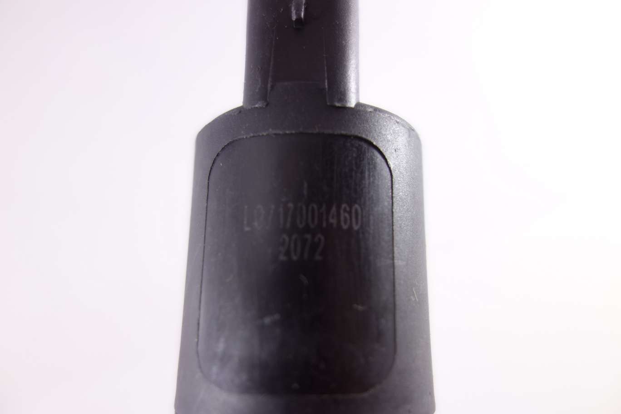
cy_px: 207
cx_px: 310
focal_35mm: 28
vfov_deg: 46.4
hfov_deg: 65.5
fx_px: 483
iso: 125
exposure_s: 1/40
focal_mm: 10.4
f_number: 1.8
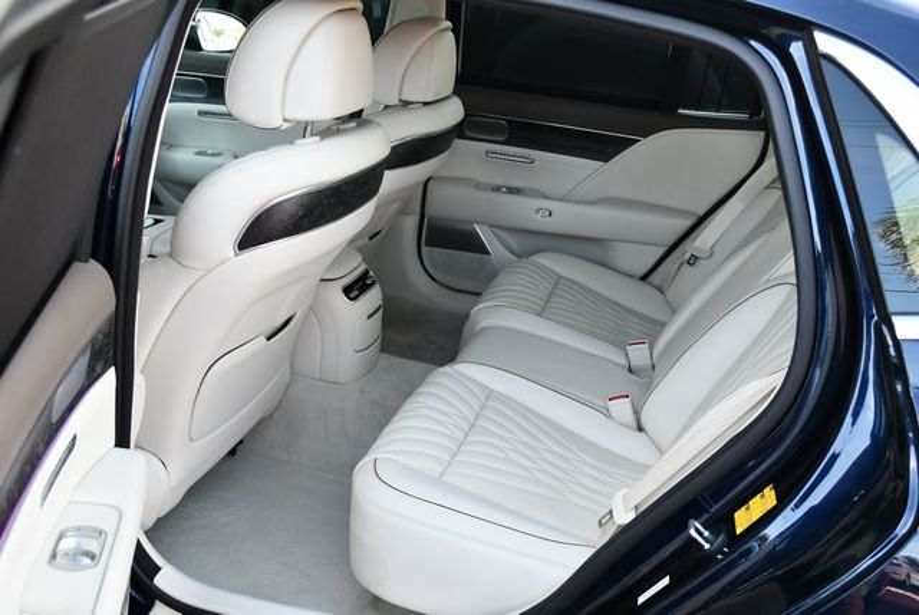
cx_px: 460
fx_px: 920
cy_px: 308
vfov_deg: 36.9
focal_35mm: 36
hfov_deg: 53.1
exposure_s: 1/250
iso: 400
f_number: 4
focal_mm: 18
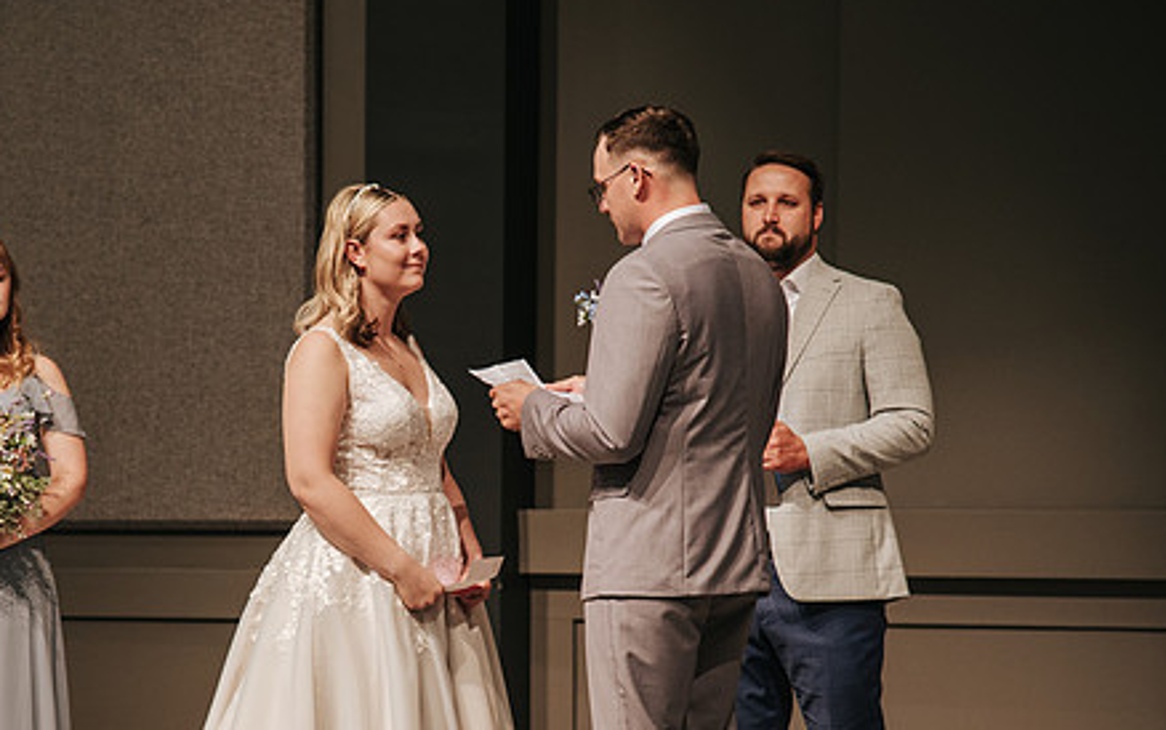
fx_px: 5785
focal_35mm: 182
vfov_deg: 7.2
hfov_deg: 11.5
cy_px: 478
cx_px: 449
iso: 1000
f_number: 4
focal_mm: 120
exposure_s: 1/200
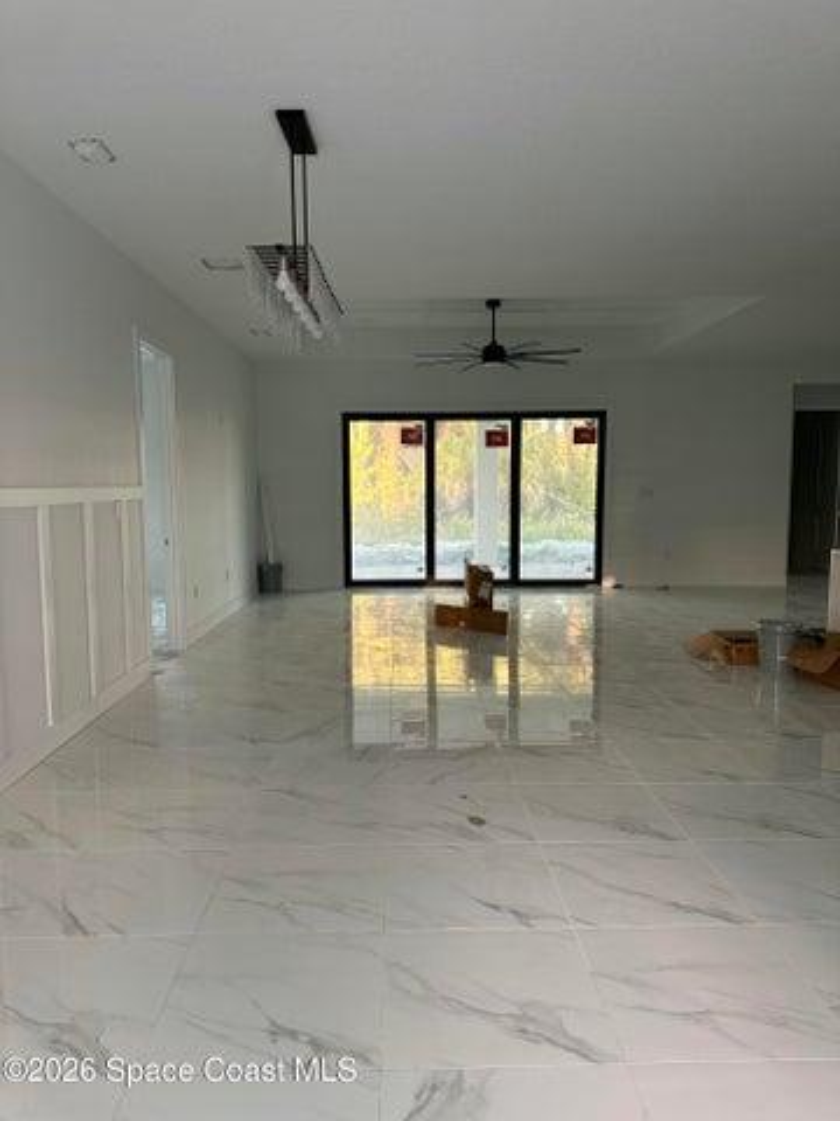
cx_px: 420
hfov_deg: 56.8
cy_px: 560
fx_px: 777
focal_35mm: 24
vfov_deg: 71.6
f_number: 1.78
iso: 160
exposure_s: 1/121
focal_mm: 6.86
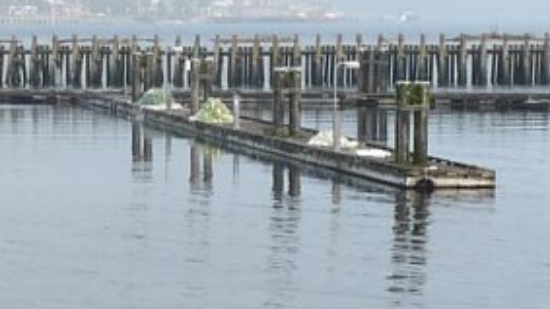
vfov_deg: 6.3
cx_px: 68
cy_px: 496
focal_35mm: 189
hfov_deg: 11.3
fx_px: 2756
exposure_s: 1/200
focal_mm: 4.8
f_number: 4.5
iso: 100
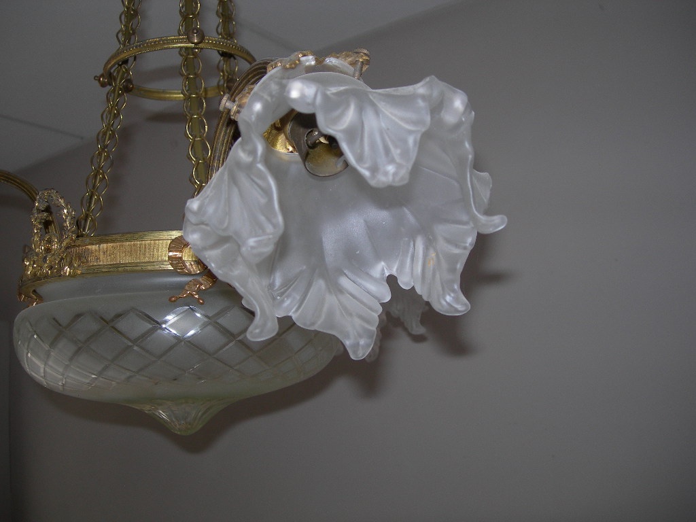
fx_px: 764
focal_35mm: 38
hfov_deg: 49.0
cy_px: 261
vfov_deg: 37.7
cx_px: 348
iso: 50
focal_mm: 7.8
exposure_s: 1/60.1
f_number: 2.8
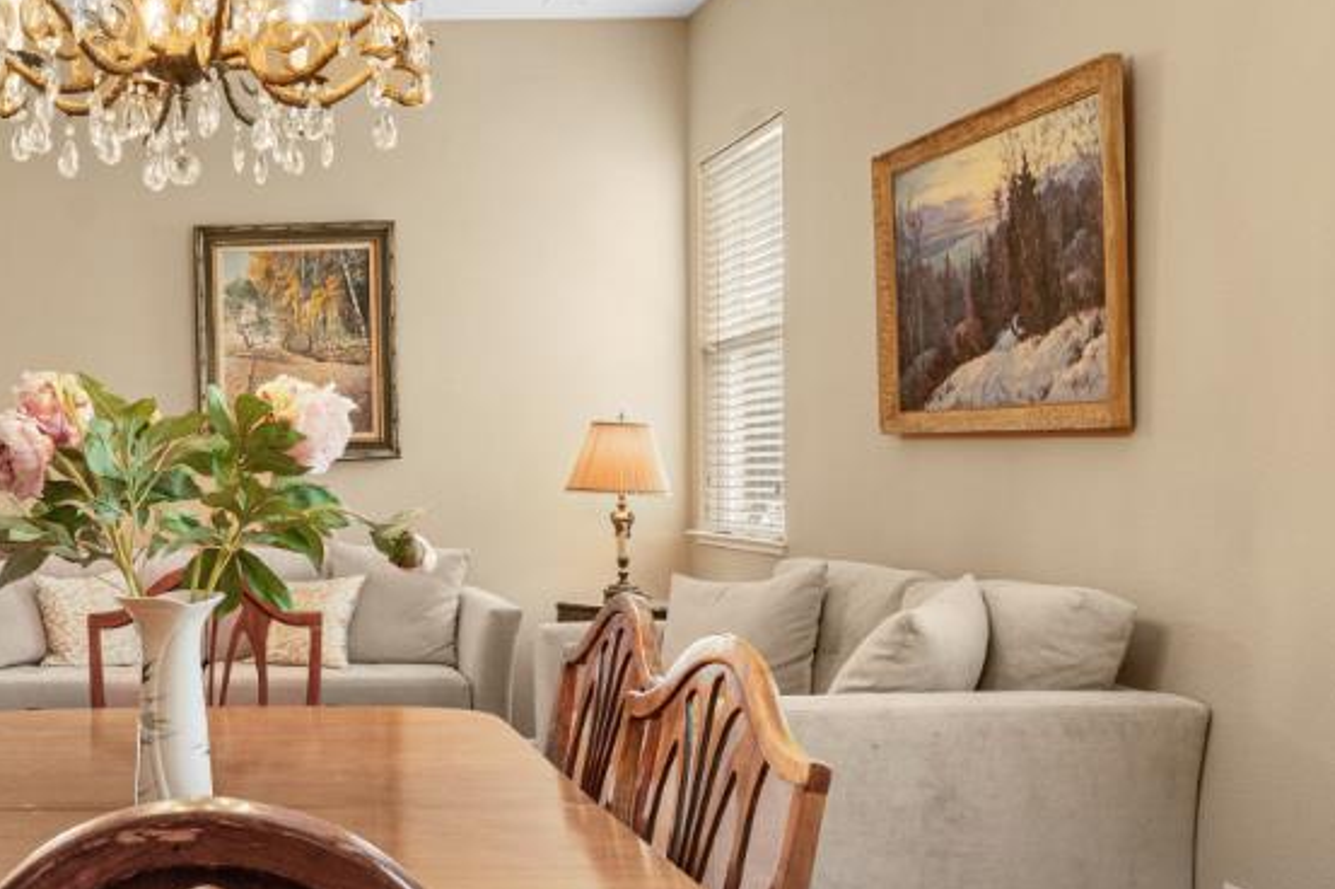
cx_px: 205
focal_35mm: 38
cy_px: 481
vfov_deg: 35.0
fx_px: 1408
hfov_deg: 47.0
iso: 200
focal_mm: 14
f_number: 10
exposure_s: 1/2
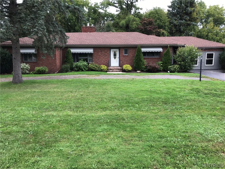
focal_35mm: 28
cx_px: 112
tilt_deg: -9.8
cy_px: 84
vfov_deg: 49.7
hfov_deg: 63.4
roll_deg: +0.1
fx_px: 182
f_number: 1.8
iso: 25
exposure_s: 1/60
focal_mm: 3.99
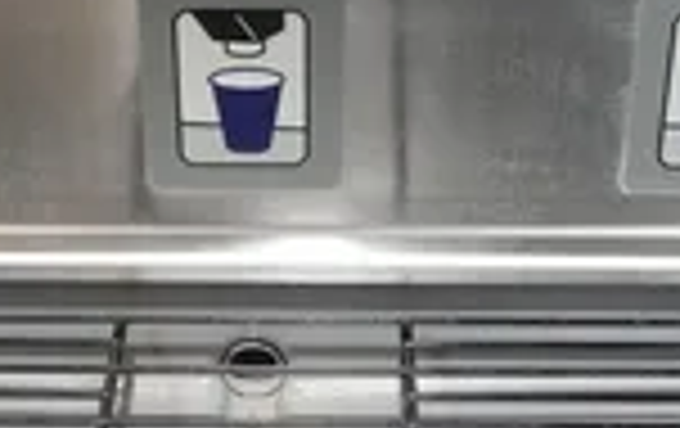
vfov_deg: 13.5
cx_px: 279
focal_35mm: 97
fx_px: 1801
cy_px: 300
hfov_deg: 21.4
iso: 1600
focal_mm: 13.29
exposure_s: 1/40
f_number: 3.5
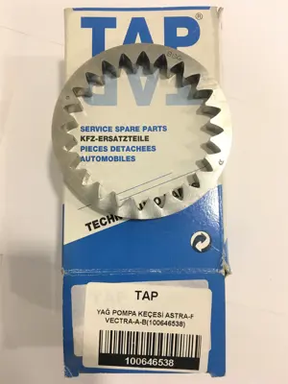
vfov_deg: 61.7
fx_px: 322
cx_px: 144
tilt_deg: -83.2
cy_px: 192
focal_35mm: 29
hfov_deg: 48.2
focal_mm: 4.15
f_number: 2.2
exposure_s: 1/33
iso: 100
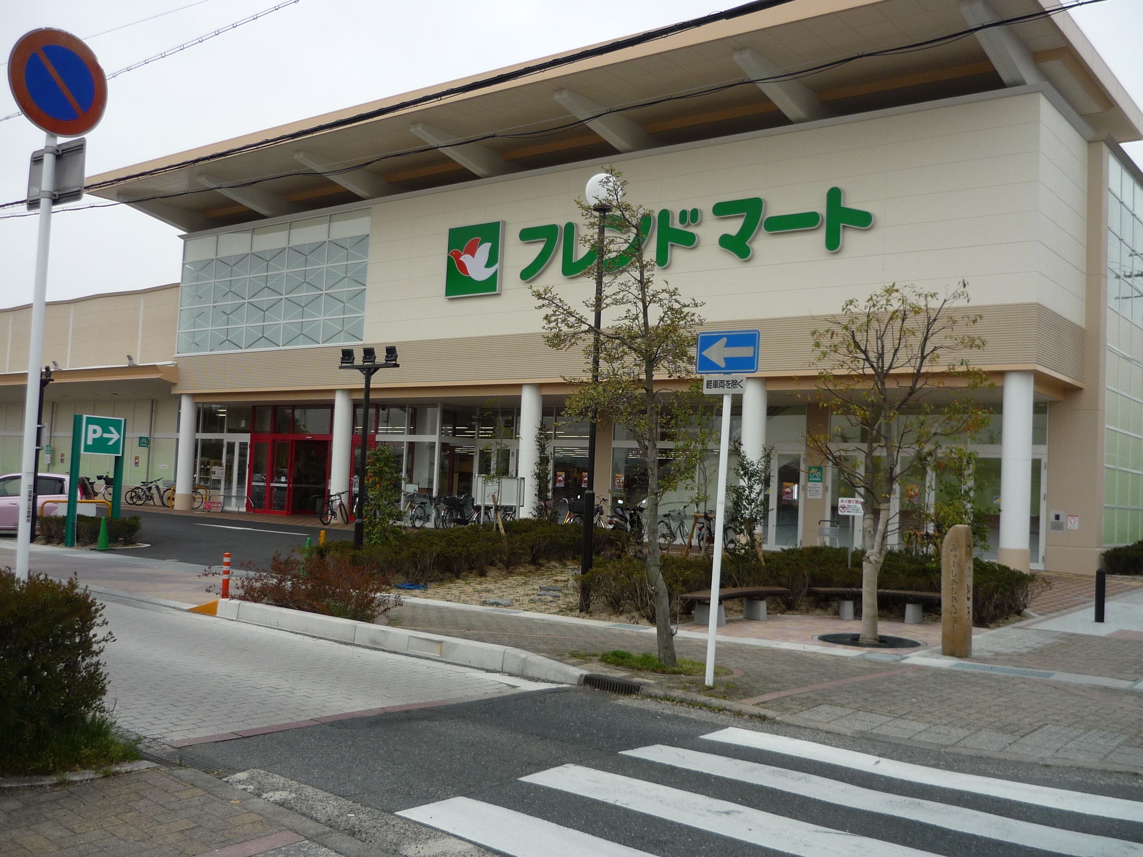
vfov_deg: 42.9
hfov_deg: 55.4
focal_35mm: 33
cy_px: 428
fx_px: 1090
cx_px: 572
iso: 100
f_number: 2.8
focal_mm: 5.5
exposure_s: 1/640
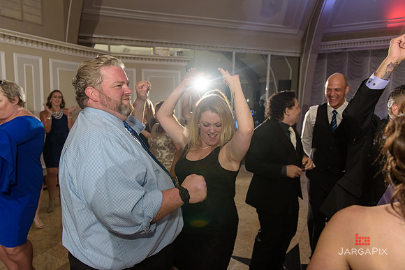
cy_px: 135
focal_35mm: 24
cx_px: 202
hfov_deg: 73.7
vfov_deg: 53.2
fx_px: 270
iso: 1600
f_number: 3.2
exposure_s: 1/125
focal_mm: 24
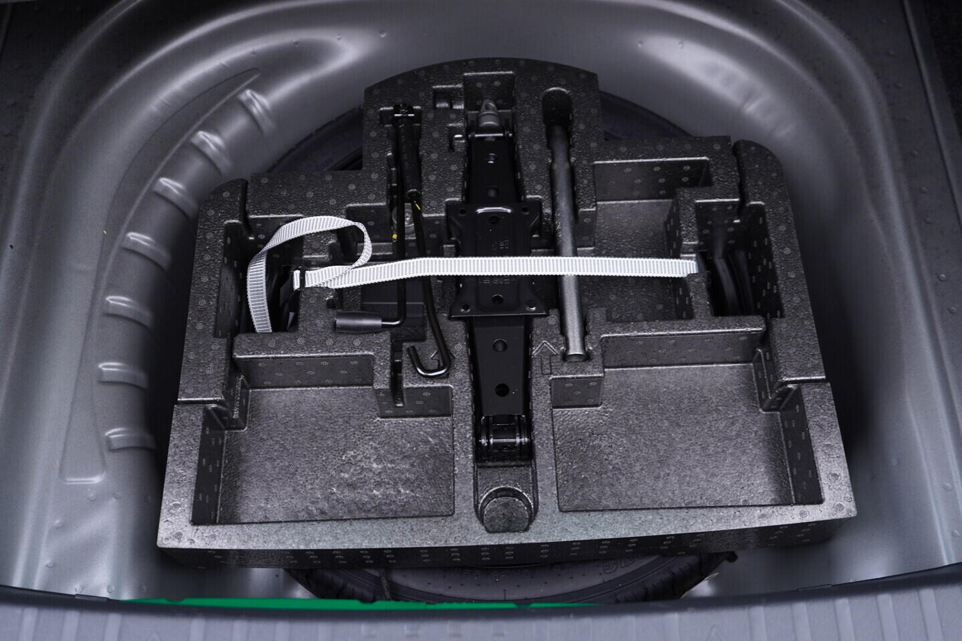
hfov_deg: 53.1
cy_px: 320
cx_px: 481
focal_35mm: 36
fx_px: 962
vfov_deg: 36.9
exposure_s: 1/40
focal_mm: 24
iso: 320
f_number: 2.8
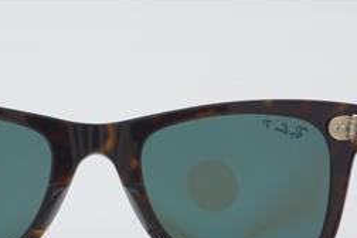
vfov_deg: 10.5
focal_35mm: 131
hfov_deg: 15.6
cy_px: 184
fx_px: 1297
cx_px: 96
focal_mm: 55
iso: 100
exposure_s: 1/3
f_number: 32
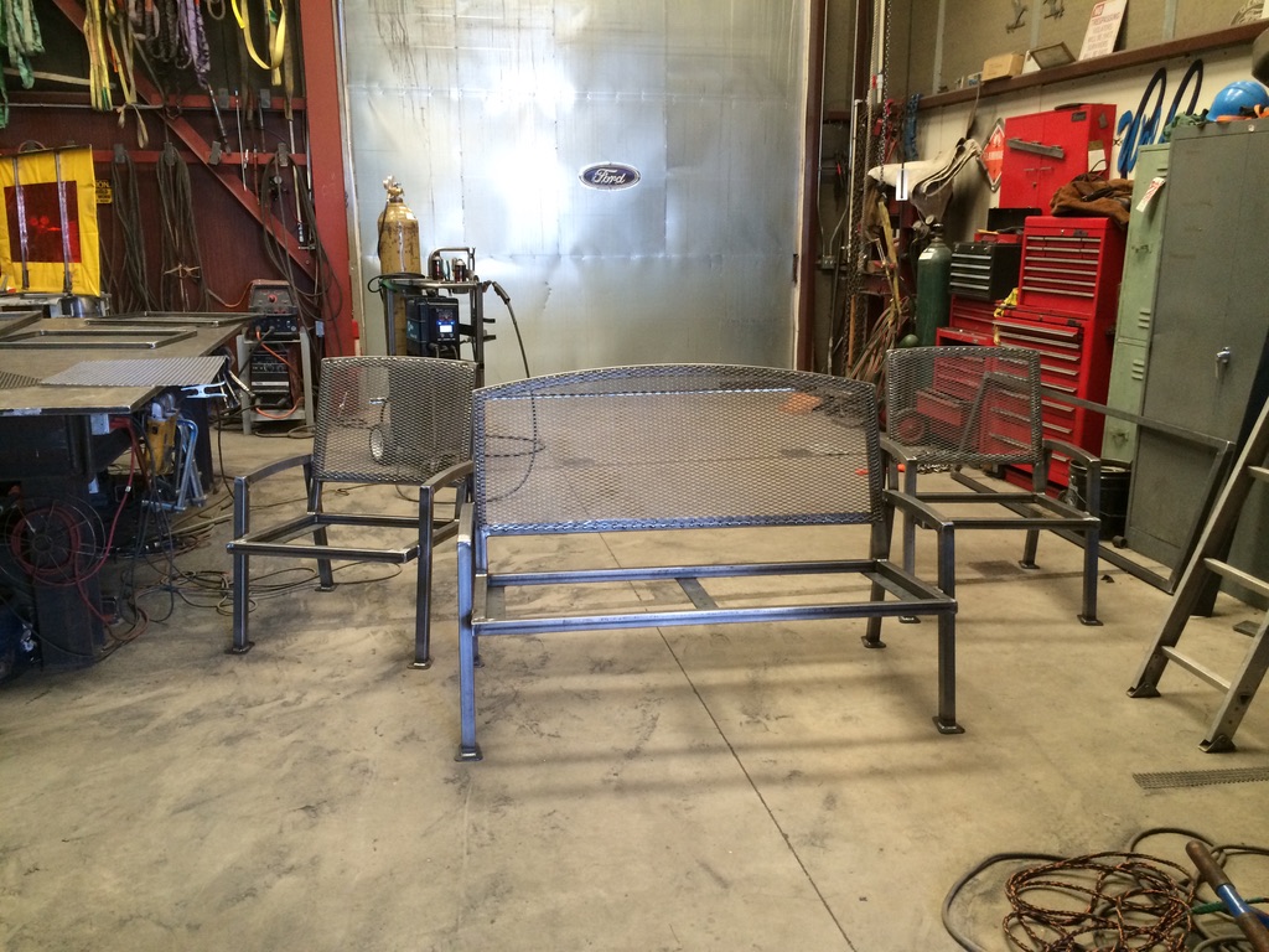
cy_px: 476
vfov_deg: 46.8
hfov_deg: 60.0
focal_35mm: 30
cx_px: 634
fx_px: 1100
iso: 160
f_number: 2.2
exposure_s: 1/30
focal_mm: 4.12
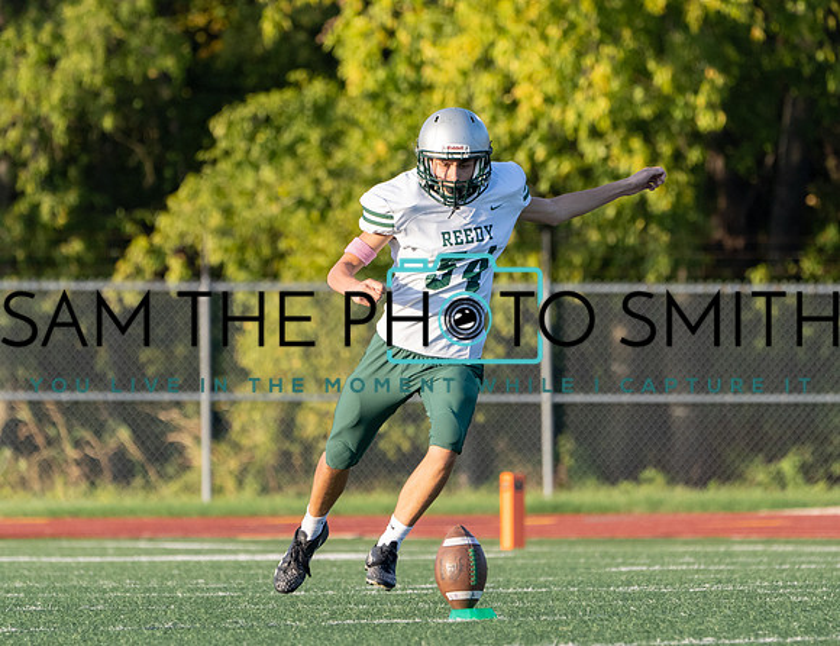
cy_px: 303
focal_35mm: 659
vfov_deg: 2.3
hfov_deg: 3.0
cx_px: 436
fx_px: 16149
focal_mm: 400
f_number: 7.1
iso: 1000
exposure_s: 1/1250
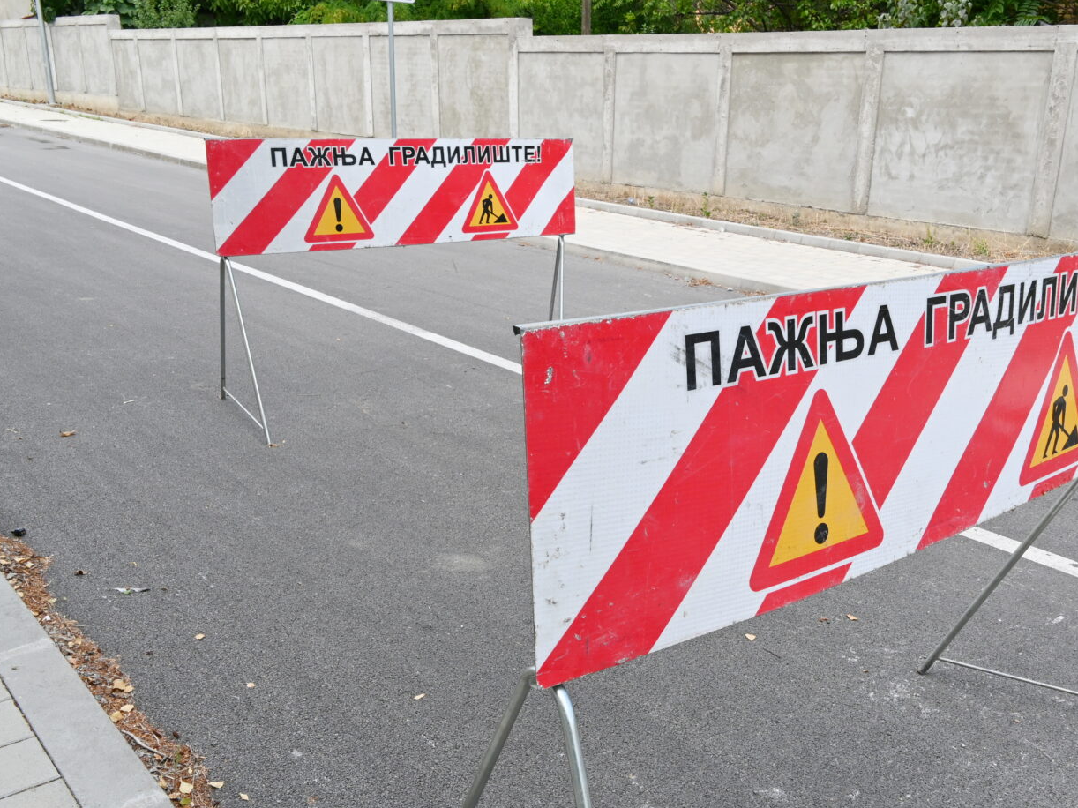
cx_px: 601
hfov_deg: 53.8
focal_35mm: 34
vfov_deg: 41.7
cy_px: 461
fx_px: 1059
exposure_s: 1/200
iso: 200
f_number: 9
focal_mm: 18
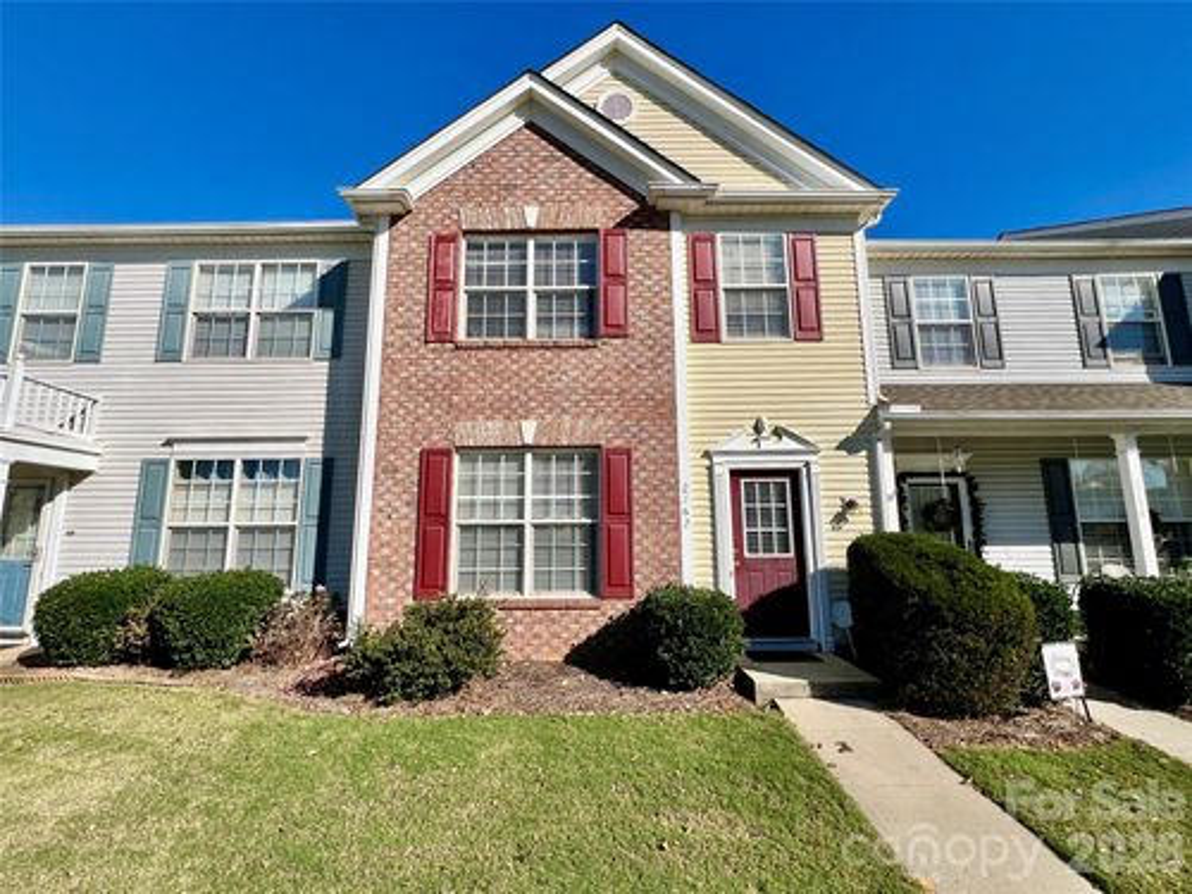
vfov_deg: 89.9
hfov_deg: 106.2
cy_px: 447
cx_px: 596
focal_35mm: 13
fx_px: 448
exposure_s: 1/2732
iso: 32
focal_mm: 1.57
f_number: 1.8
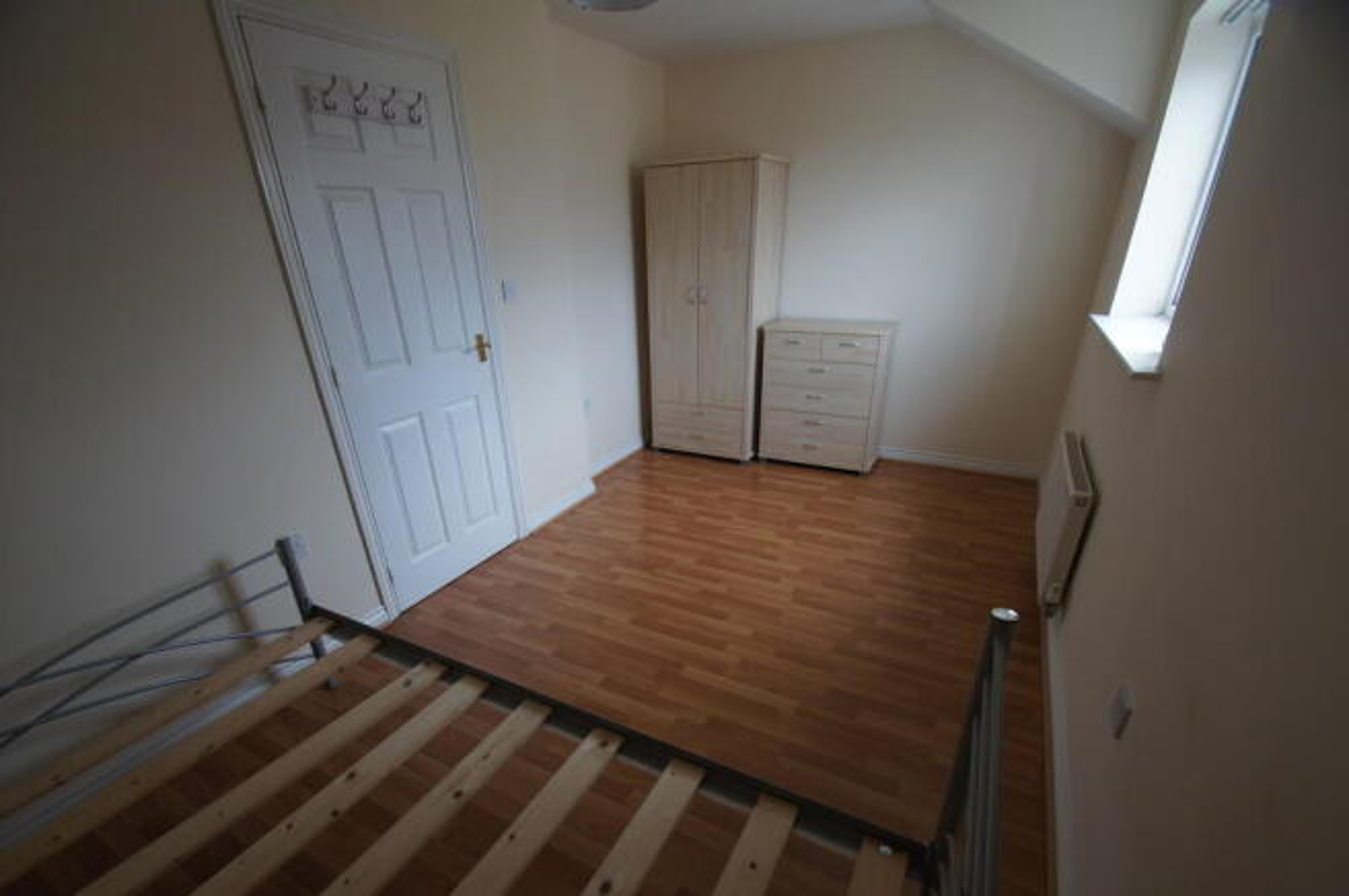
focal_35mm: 15
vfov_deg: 77.2
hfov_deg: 100.4
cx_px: 674
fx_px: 562
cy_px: 448
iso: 200
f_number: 4.5
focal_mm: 10
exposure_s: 1/40
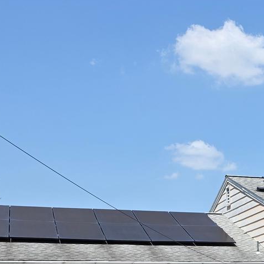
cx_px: 327
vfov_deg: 18.8
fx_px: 751
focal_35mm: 87
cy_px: 323
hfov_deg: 18.7
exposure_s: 1/5017
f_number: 1.7
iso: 80
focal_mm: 6.3
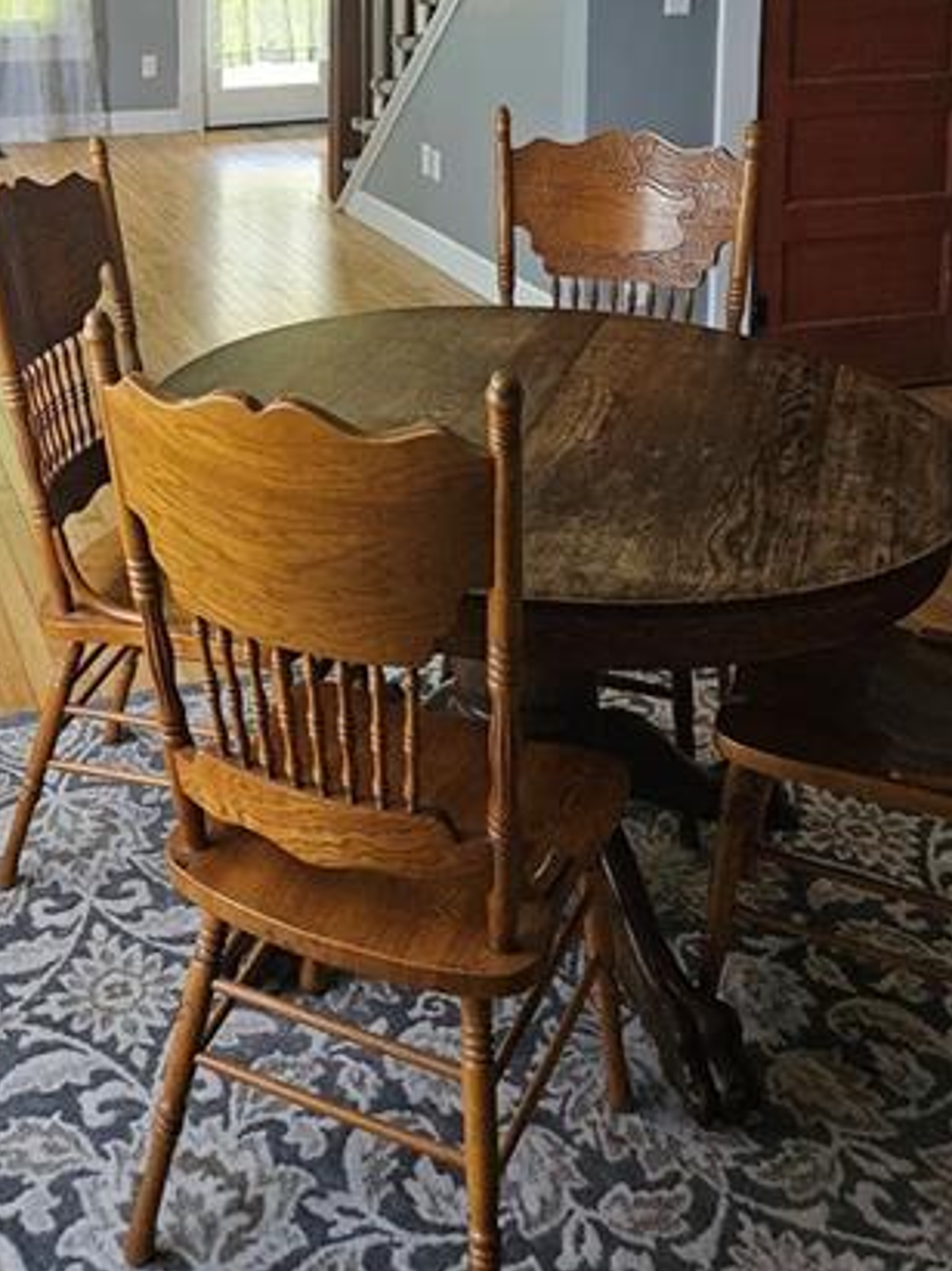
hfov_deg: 33.1
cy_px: 93
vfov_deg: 40.1
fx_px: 1578
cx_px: 263
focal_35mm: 43
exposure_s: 1/170
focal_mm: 5.4
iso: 800
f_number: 1.8
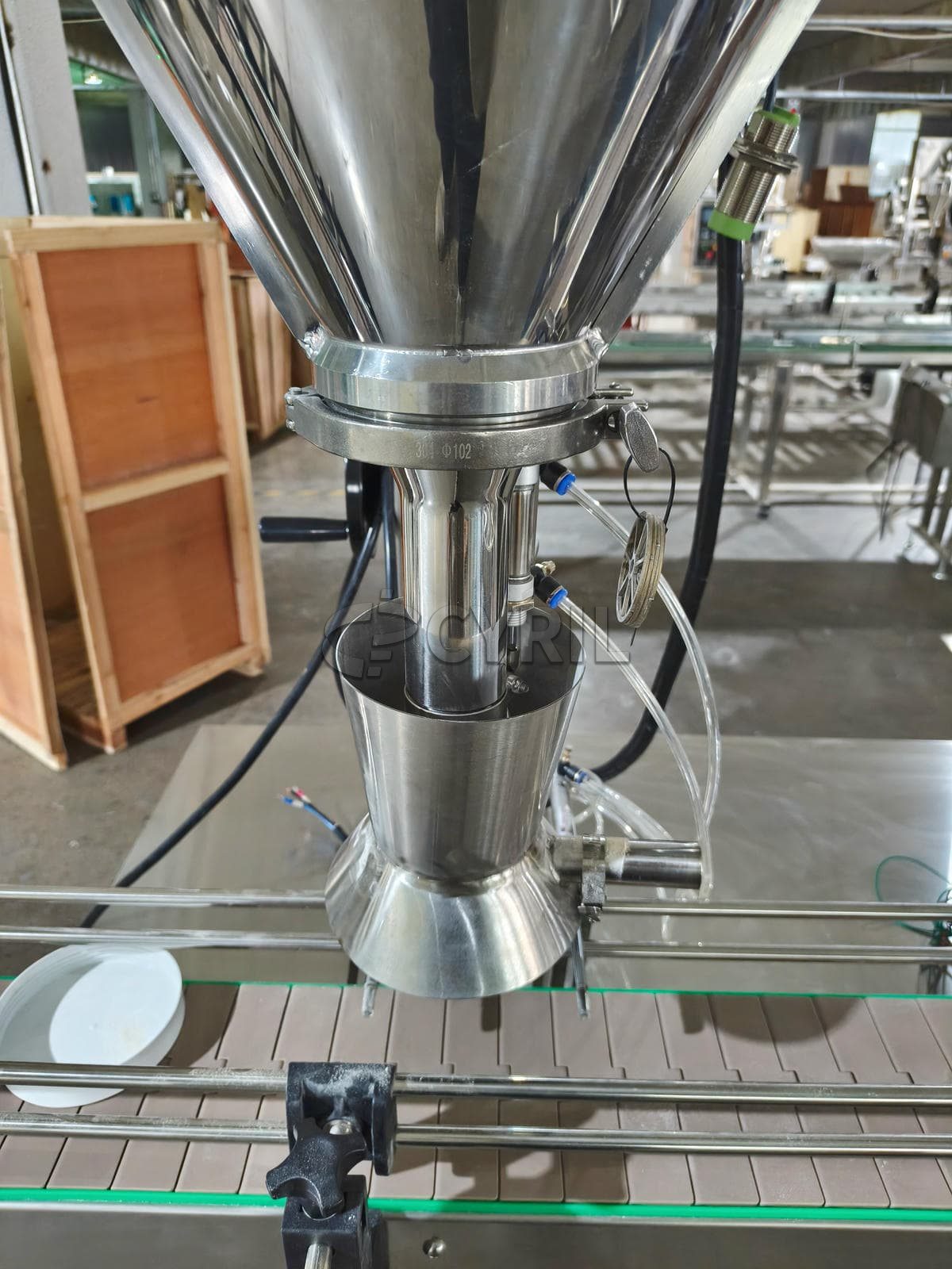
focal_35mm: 23
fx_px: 843
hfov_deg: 58.9
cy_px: 634
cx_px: 476
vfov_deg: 73.9
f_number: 1.88
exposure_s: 1/20
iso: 1250
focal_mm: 5.56
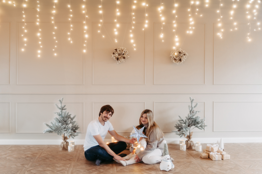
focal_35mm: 35
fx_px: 255
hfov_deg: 54.4
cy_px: 87
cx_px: 131
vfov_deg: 37.9
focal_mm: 35
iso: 640
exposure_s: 1/100
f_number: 1.2
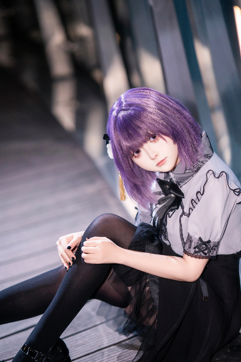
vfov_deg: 17.2
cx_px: 135
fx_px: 1195
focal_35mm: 119
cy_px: 224
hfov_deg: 11.5
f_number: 1.4
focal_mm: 85
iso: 400
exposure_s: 1/250
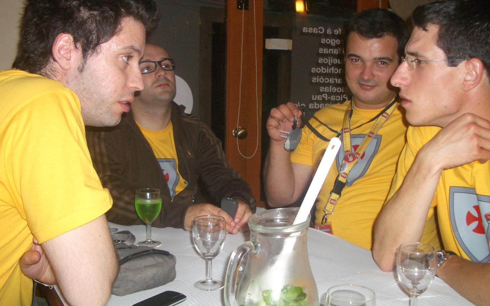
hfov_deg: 49.3
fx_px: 534
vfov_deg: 32.0
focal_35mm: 40
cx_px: 260
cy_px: 139
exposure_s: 1/60
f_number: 2.6
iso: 100
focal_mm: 5.8
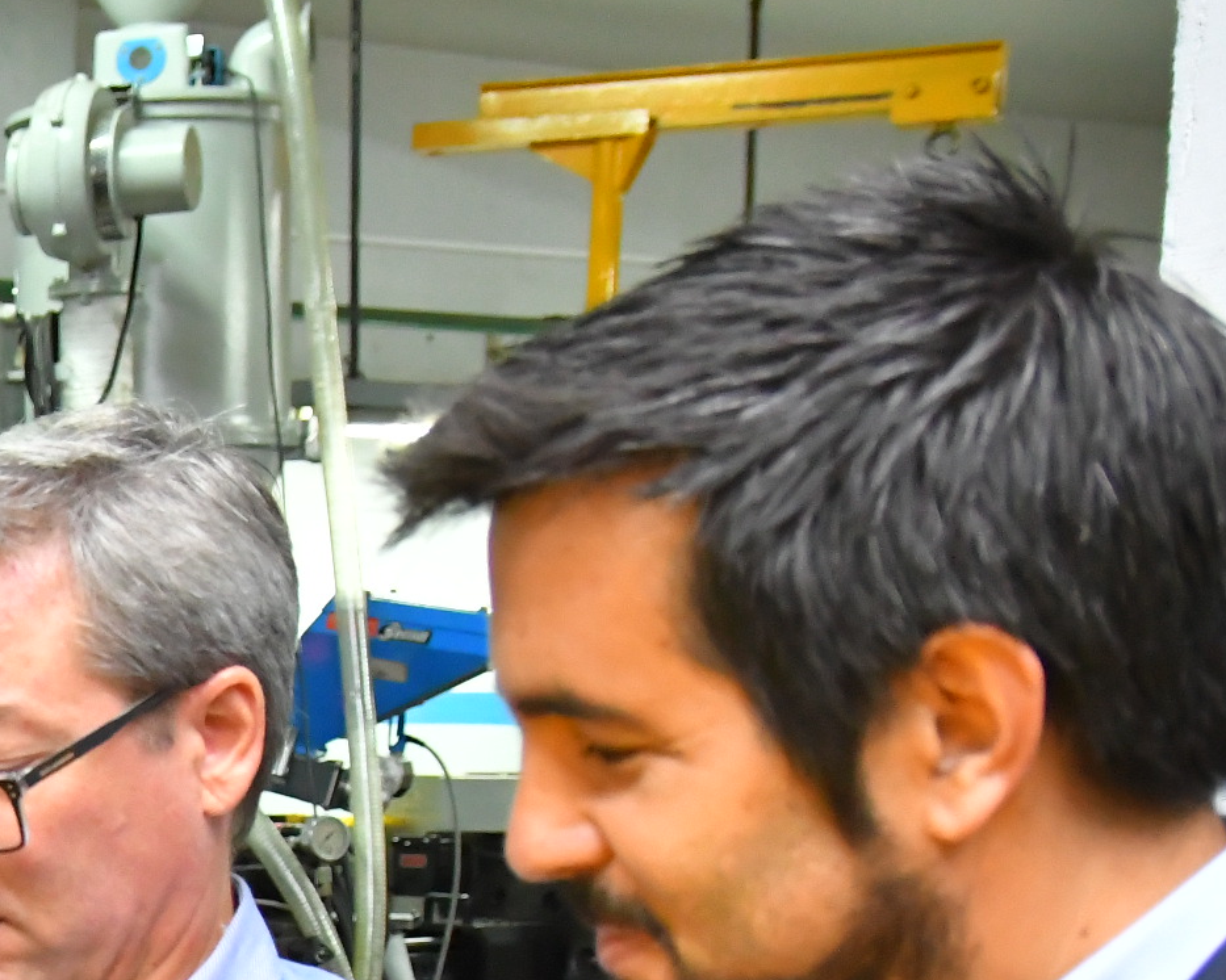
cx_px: -505
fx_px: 3047
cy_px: 1172
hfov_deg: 20.2
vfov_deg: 17.4
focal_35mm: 84
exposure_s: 1/200
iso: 4000
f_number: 4
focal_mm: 20
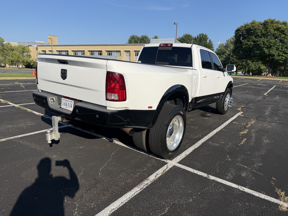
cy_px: 108
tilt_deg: -10.9
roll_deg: -0.6
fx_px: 200
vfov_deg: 56.8
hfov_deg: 71.6
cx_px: 144
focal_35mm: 24
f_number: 1.78
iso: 80
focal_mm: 6.76
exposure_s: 1/5714
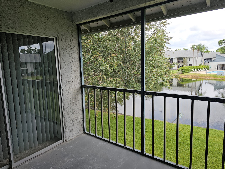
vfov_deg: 58.9
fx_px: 149
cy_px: 84
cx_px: 112
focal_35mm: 23
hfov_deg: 73.9
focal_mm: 6.3
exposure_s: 1/222
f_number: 1.7
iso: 10
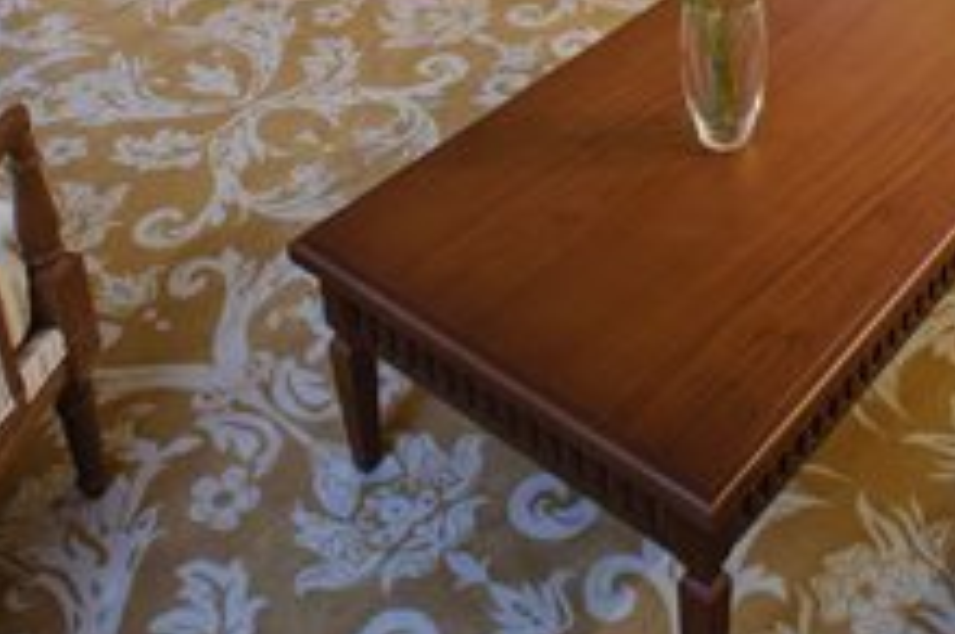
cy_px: -315
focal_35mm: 51
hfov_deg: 38.5
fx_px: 1351
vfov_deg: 22.0
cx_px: 642
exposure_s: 2.5
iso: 400
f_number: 13
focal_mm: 14
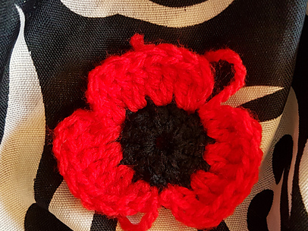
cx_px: 181
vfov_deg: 35.0
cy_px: 140
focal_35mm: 41
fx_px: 365
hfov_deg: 45.6
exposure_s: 1/25
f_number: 1.7
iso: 250
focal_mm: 4.2
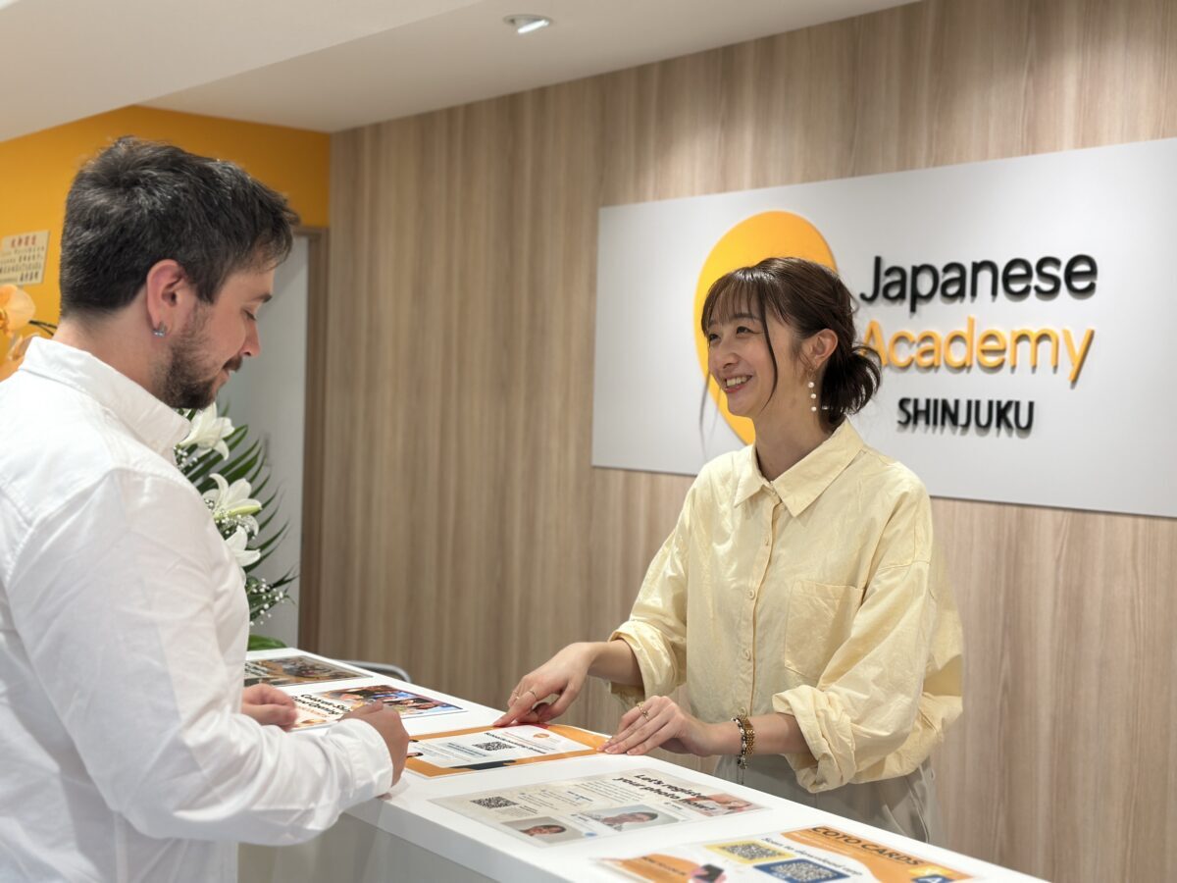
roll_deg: -2.1
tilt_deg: -2.2
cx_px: 588
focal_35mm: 48
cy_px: 442
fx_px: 1632
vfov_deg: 30.3
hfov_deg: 39.7
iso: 64
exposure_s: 1/100
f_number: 1.78
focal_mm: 6.86
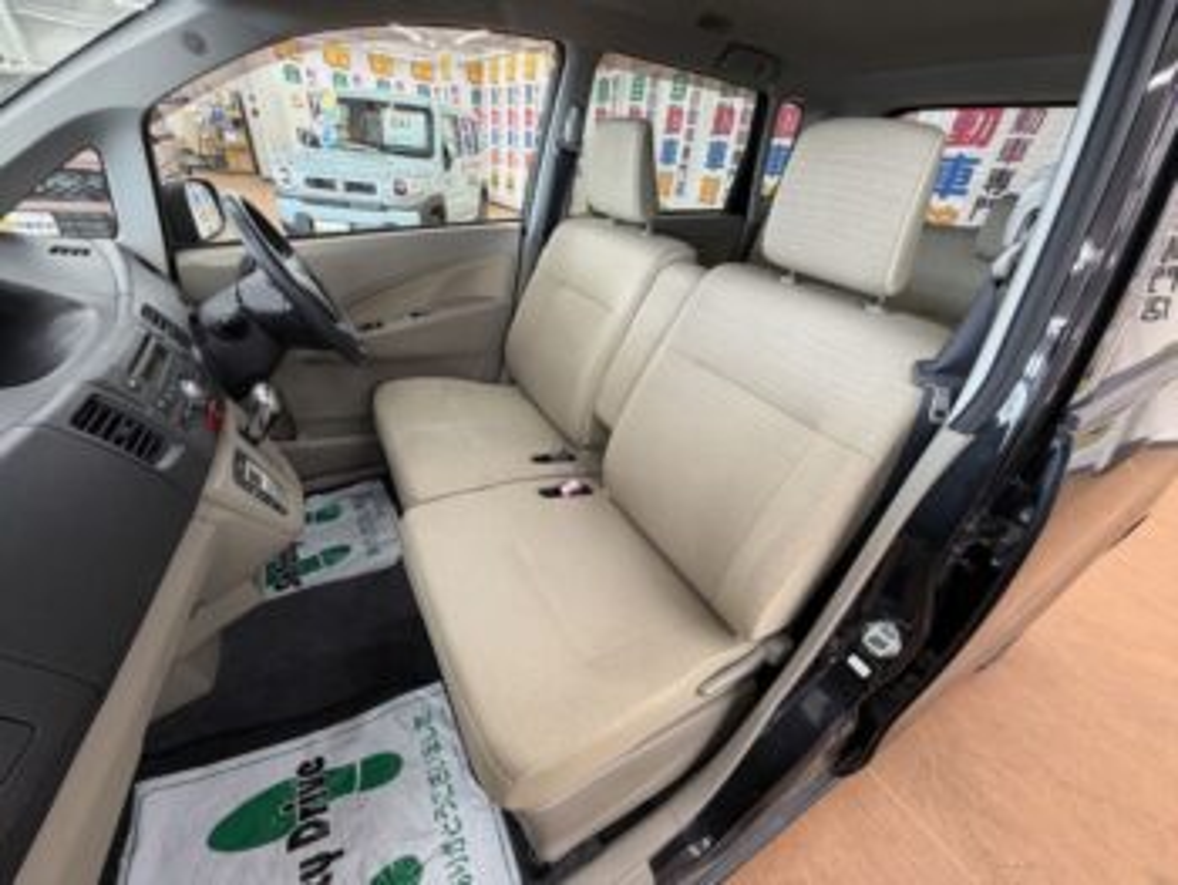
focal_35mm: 14
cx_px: 589
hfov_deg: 102.0
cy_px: 442
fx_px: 477
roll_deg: -5.7
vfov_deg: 85.7
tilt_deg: -30.7
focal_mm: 2.22
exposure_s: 1/50
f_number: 2.2
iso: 160
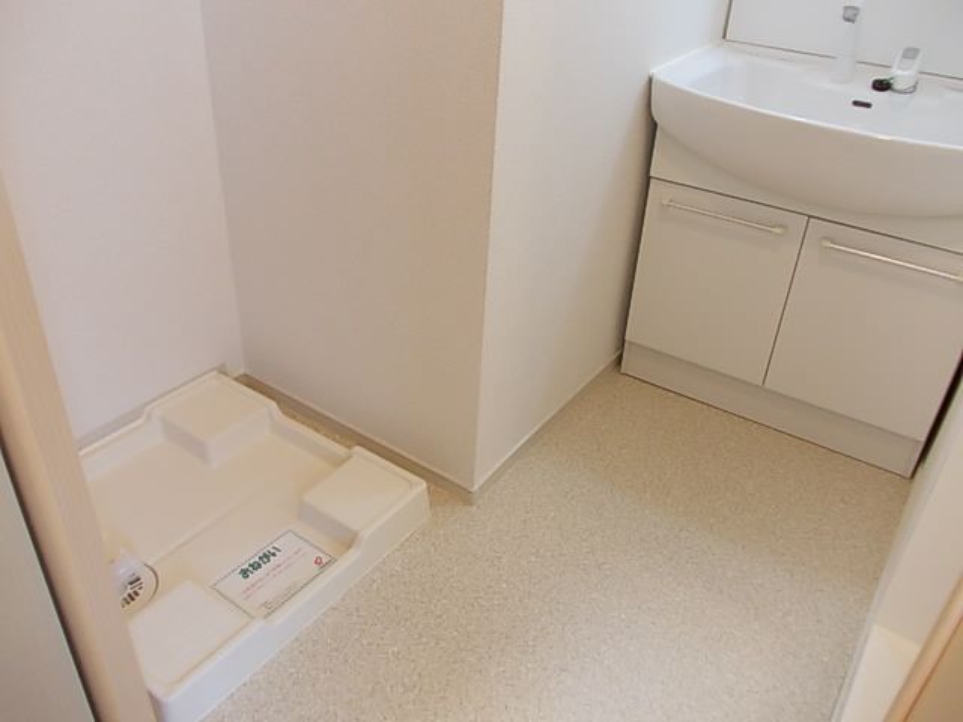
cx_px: 482
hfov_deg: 63.4
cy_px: 361
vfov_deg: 49.7
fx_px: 779
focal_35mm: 28
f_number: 2.7
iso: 200
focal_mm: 4
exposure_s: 1/25
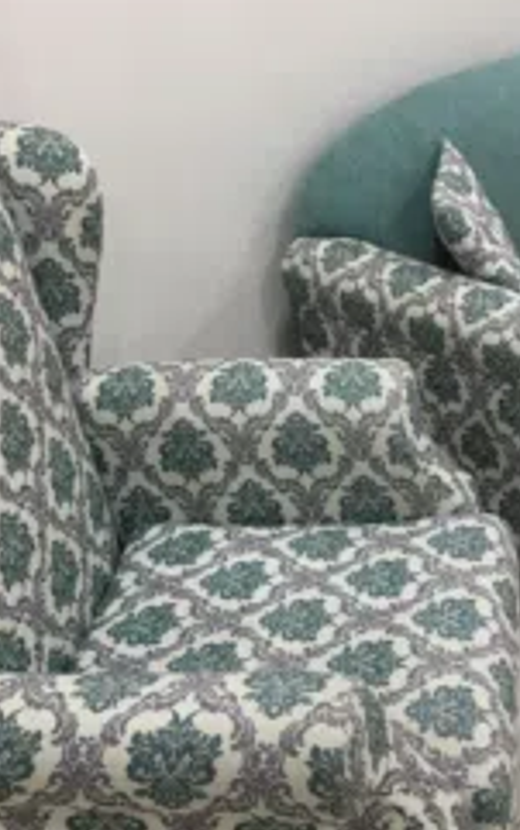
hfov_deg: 24.9
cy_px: 403
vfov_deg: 39.5
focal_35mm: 51
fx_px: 1154
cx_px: 424
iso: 50
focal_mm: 4.15
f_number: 2.2
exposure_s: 1/17
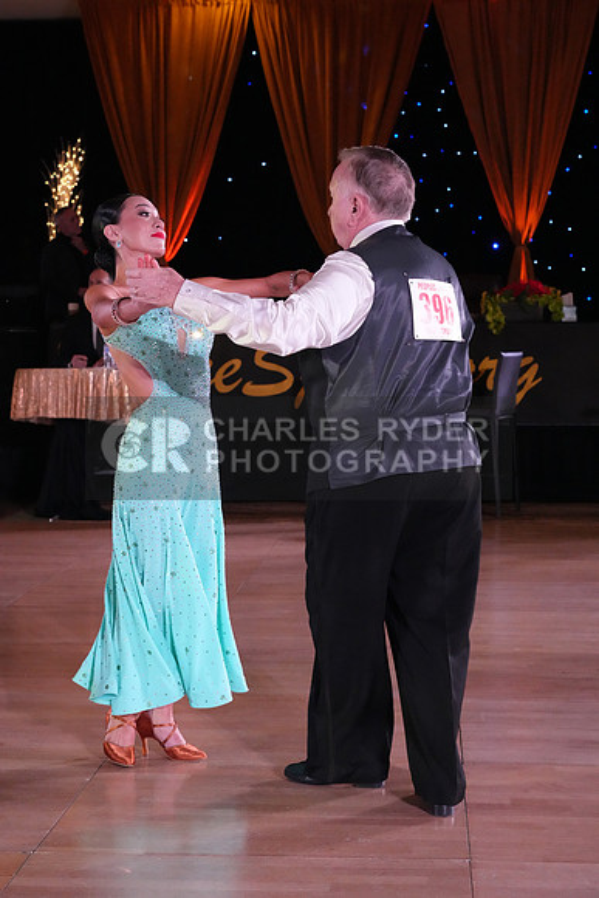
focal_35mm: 70
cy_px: 449
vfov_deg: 28.8
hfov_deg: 19.5
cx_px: 300
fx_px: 1746
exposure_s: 1/400
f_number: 7.1
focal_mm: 70
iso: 10000
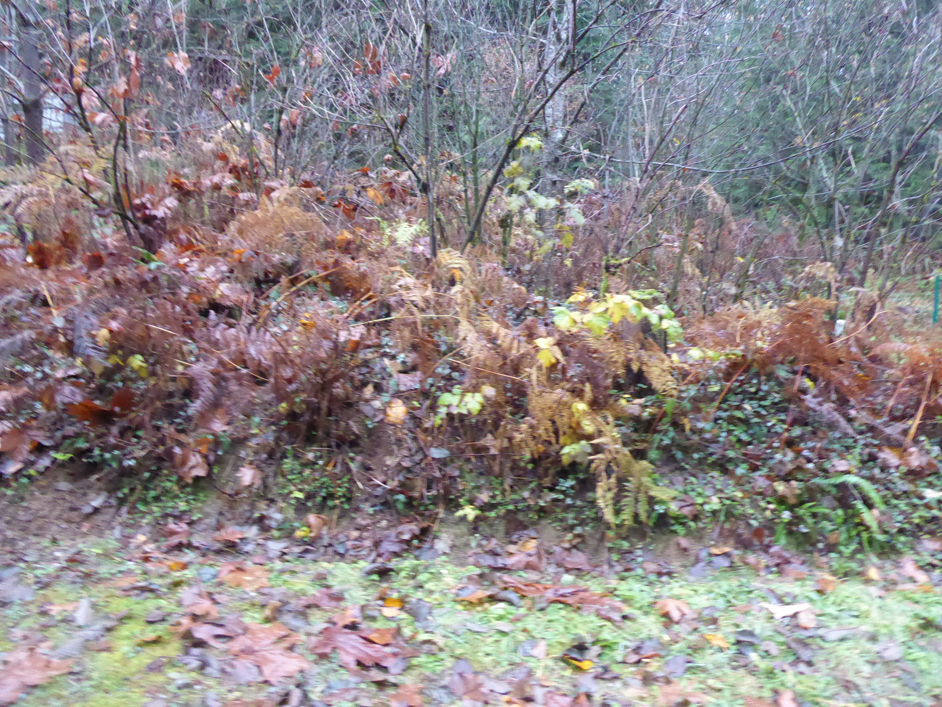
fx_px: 680
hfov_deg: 69.4
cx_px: 471
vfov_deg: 54.9
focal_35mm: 25
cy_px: 354
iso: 1600
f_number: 3.3
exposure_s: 1/160
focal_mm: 4.3
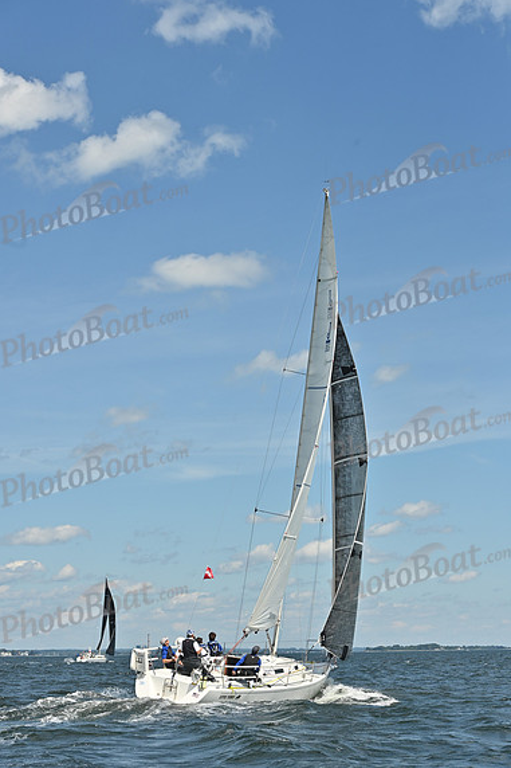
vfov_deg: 28.5
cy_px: 384
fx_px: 1513
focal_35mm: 71
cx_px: 258
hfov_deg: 19.2
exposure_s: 1/1250
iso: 250
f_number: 9
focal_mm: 70
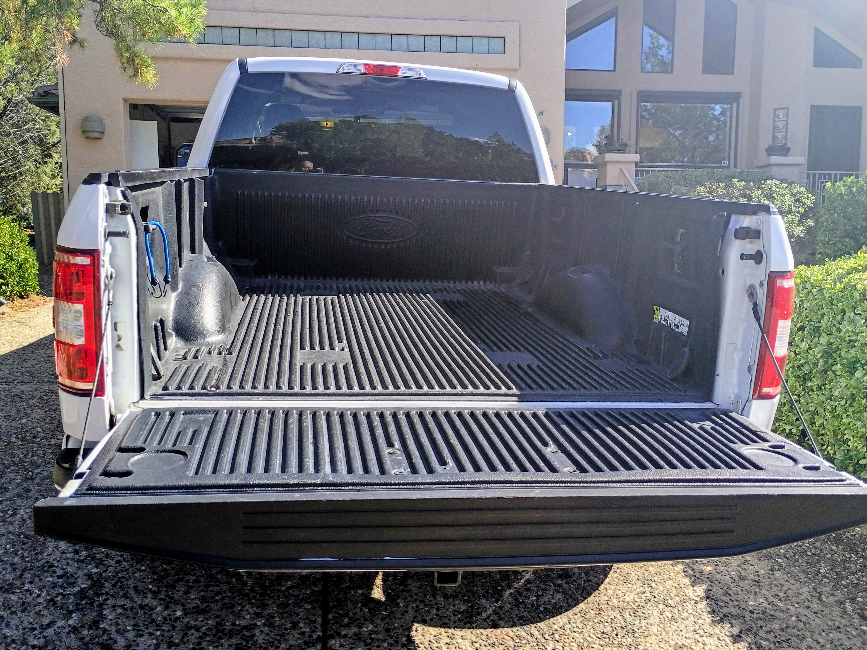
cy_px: 325
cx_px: 434
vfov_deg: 48.2
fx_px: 726
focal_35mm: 29
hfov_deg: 61.7
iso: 100
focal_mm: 4.27
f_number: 1.8
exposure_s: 1/492
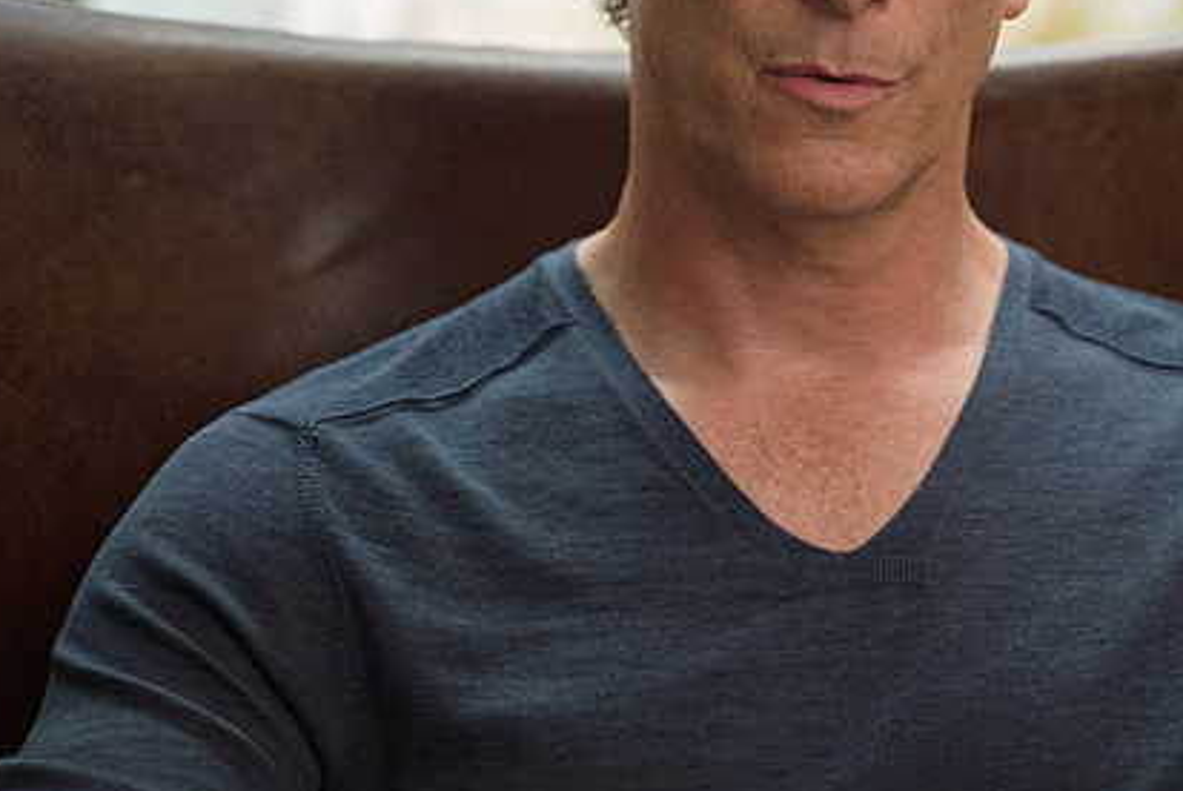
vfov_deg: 3.6
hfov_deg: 5.3
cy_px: 201
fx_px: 12726
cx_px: 825
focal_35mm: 387
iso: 1600
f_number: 2.8
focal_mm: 200
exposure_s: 1/160
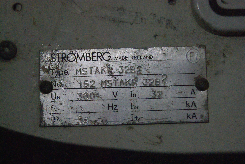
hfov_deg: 24.6
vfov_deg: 16.6
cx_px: 122
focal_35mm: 82
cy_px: 82
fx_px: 562
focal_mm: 55
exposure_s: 1/1000
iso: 3200
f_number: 5.6
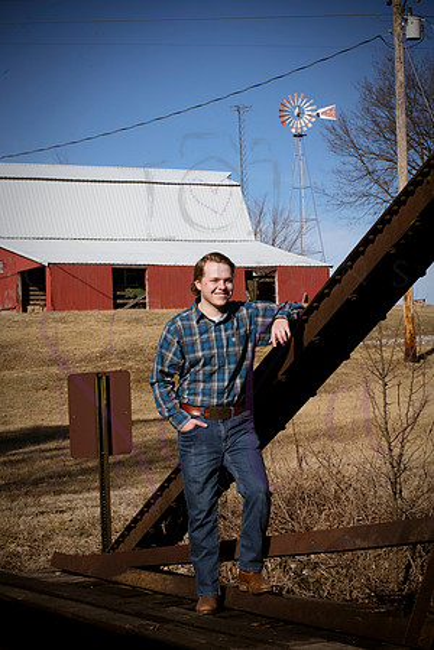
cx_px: 217
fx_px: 1447
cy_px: 325
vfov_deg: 25.4
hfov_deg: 17.1
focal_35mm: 80
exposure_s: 1/800
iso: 800
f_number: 20
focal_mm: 80
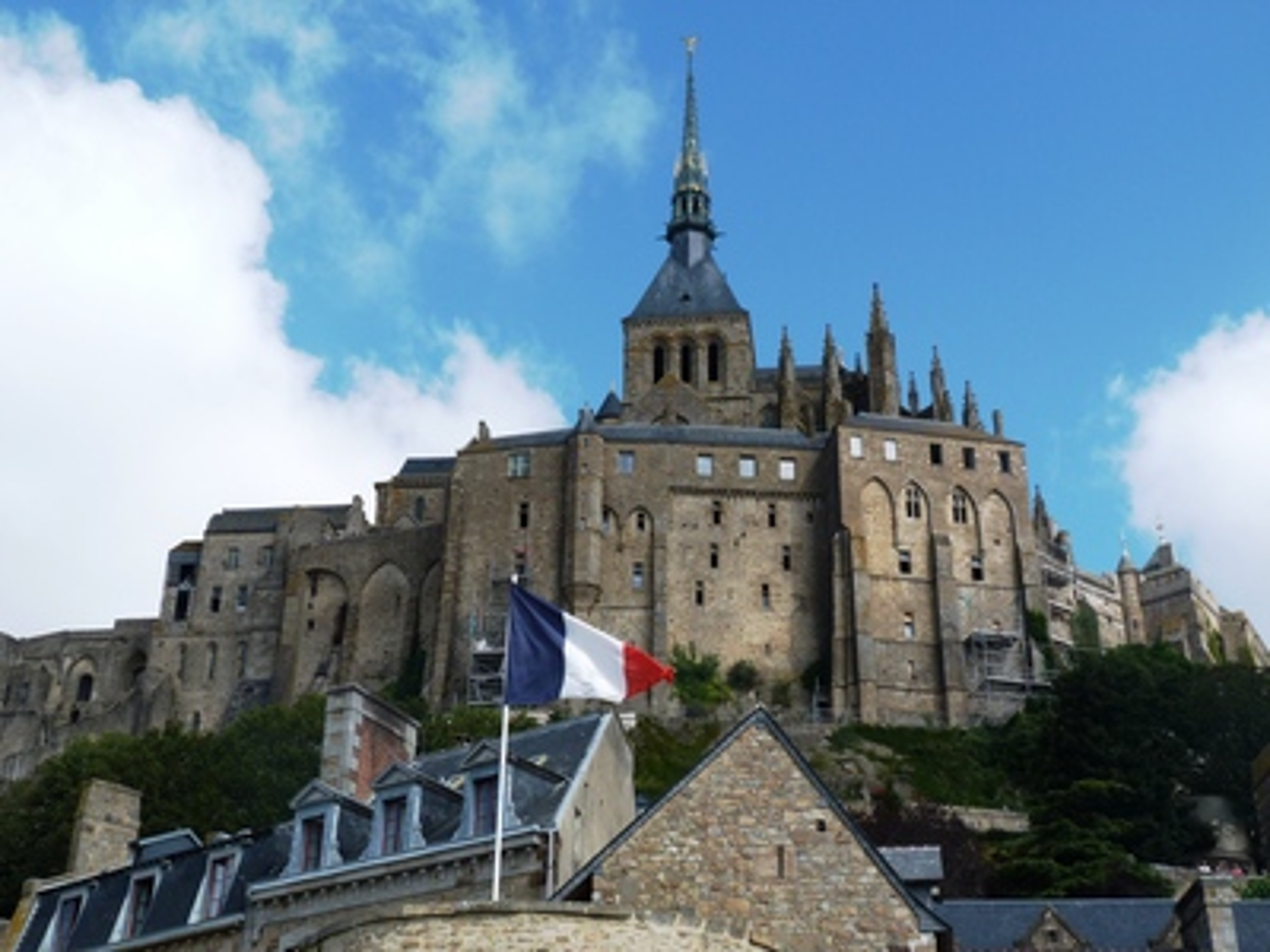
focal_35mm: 49
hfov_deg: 38.9
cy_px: 476
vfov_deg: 29.7
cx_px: 635
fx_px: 1798
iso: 80
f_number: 5.6
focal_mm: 8.7
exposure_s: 1/200
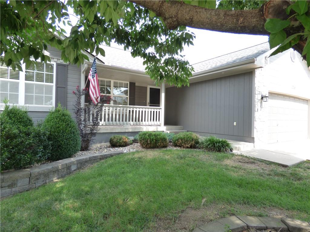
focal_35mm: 20
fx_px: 179
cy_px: 116
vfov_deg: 66.0
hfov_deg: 81.7
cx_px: 155
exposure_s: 1/200
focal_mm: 3.58
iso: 160
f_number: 2.8
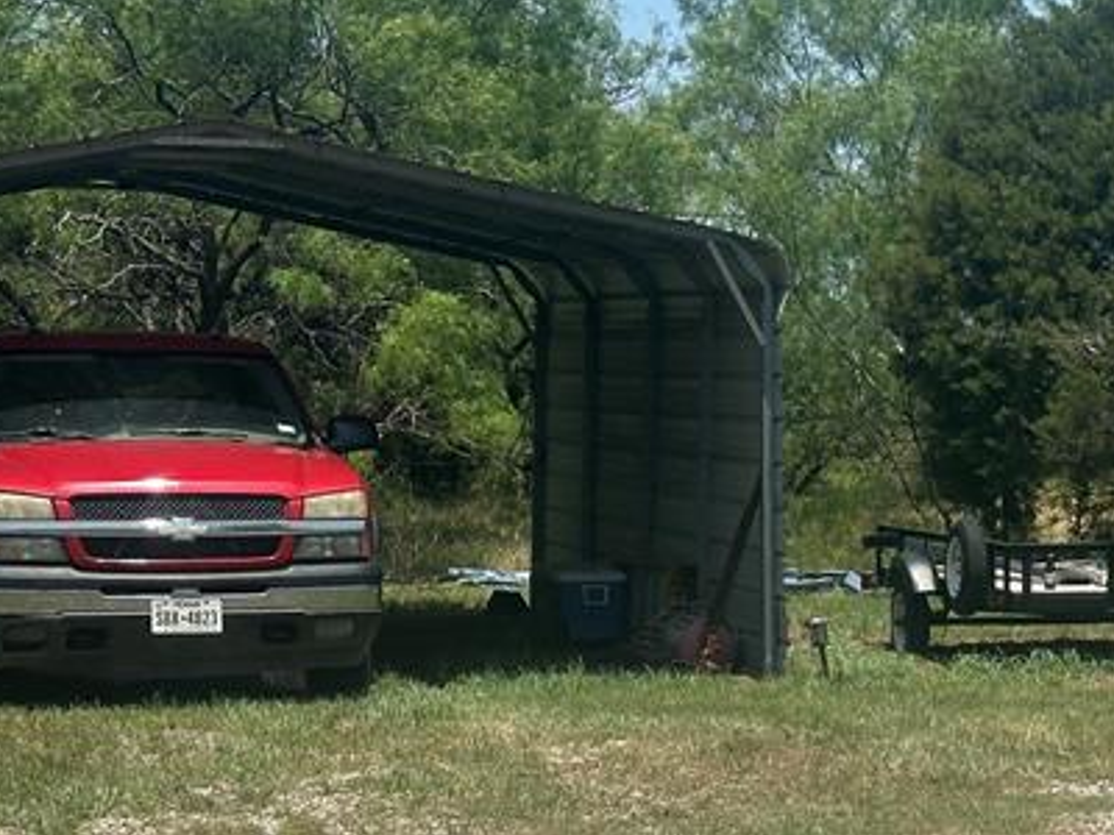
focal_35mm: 123
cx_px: 1184
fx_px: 3958
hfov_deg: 15.6
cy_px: 660
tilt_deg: -3.8
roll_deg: -0.7
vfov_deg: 12.0
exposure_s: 1/5556
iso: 64
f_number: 1.78
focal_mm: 6.86
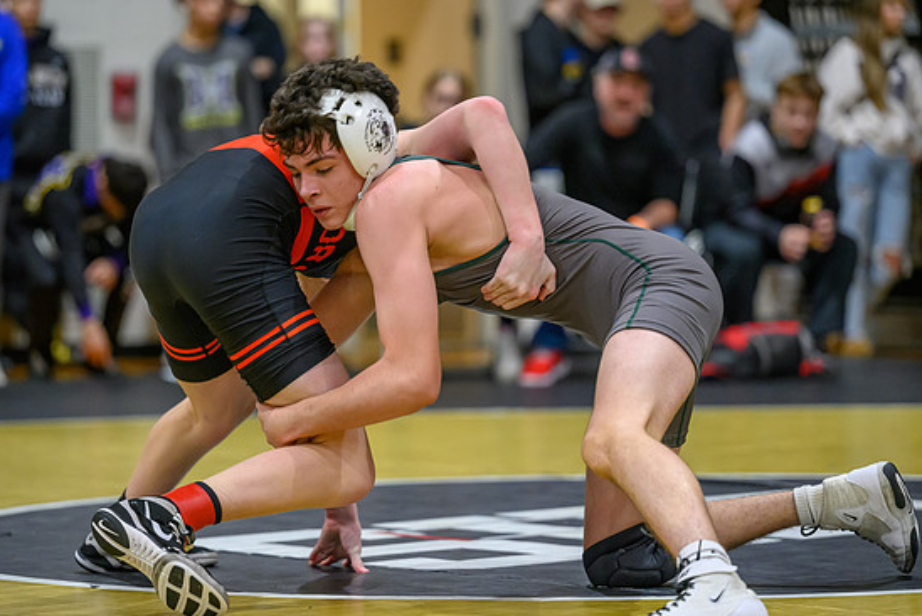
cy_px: 297
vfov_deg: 8.8
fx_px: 4023
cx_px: 418
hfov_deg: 13.1
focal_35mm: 157
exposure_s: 1/320
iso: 4000
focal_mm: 135
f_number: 2.8
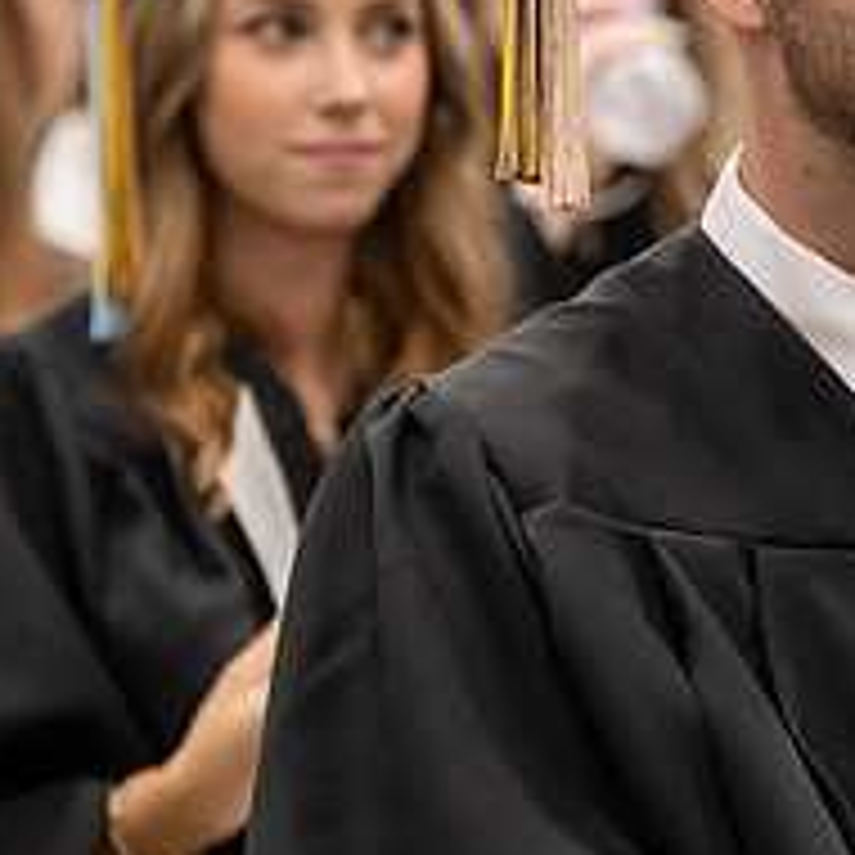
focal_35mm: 301
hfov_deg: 5.8
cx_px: 891
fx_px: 8411
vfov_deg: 5.8
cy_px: 196
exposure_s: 1/200
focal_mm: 116
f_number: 3.2
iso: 3200
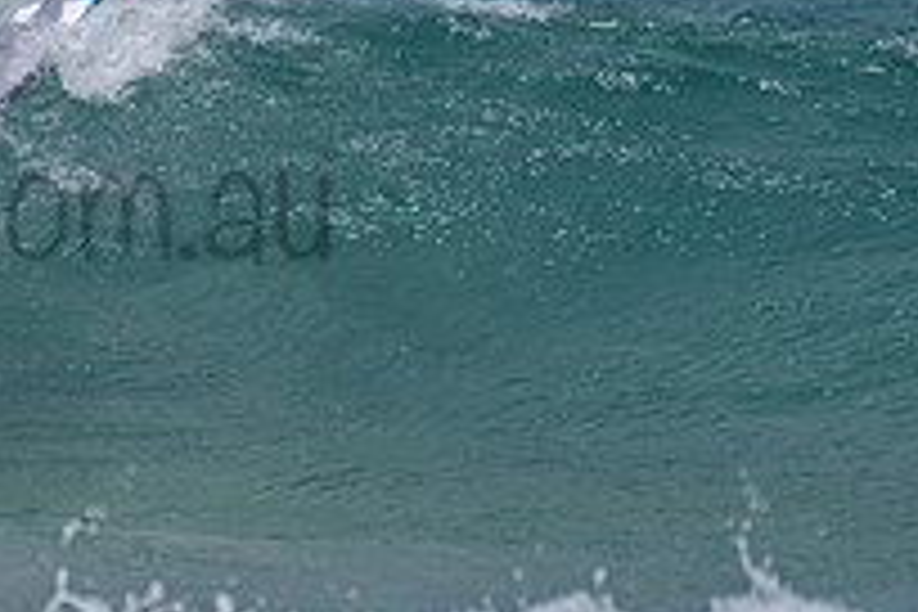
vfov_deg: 0.8
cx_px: 152
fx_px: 44571
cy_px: 2
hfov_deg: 1.2
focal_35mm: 1748
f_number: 5.6
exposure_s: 1/2000
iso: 80
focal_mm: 500
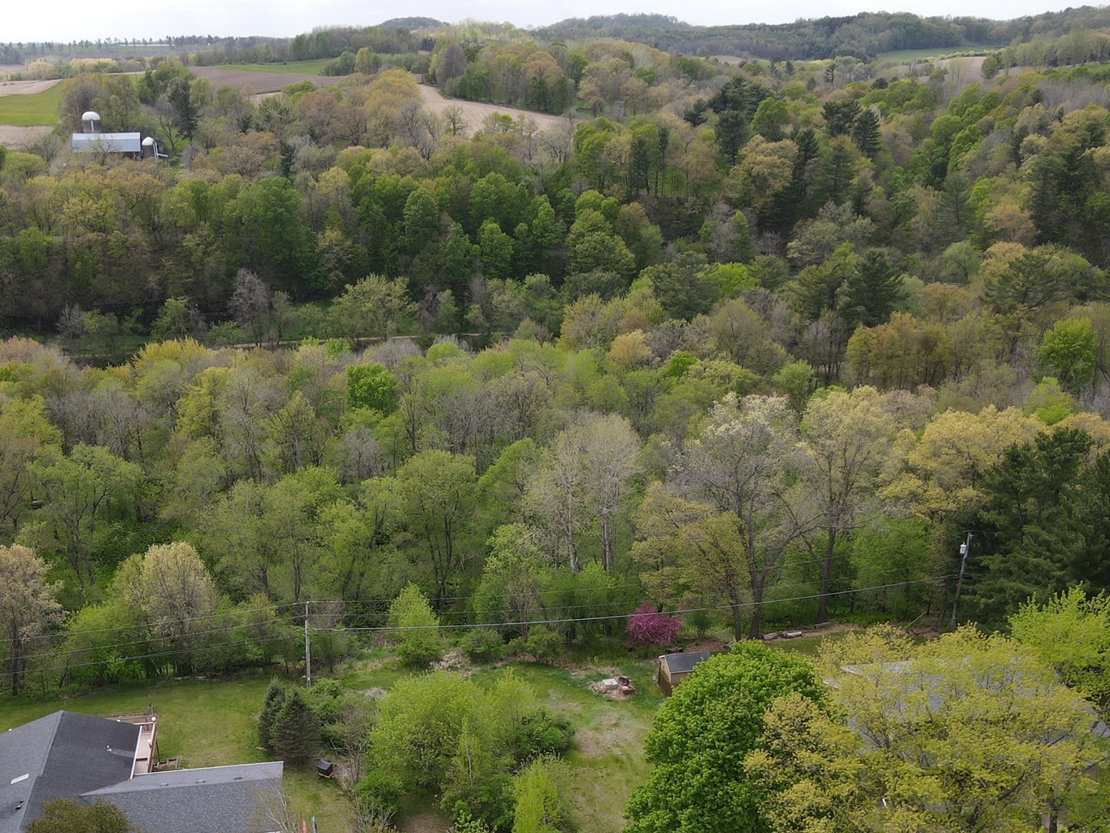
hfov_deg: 51.1
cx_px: 465
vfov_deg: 39.0
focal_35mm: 36
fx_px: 1154
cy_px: 585
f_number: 2.8
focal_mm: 4.5
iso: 110
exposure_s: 1/320
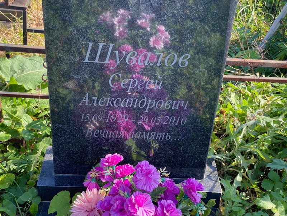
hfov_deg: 36.8
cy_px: 108
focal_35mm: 52
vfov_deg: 28.0
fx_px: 431
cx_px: 144
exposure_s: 1/222
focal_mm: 6
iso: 20
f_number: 2
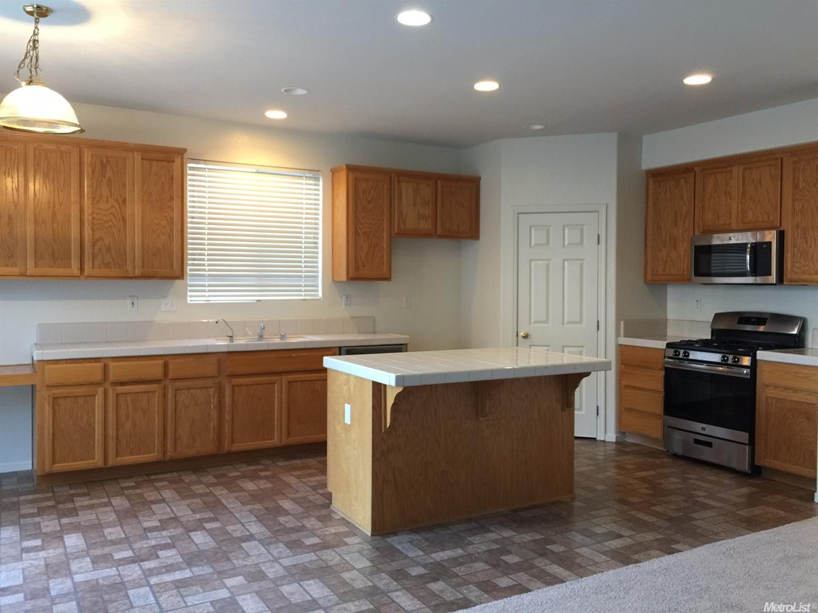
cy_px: 306
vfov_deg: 48.2
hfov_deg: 61.7
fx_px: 685
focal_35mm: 29
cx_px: 409
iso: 125
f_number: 2.2
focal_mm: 4.15
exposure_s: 1/15
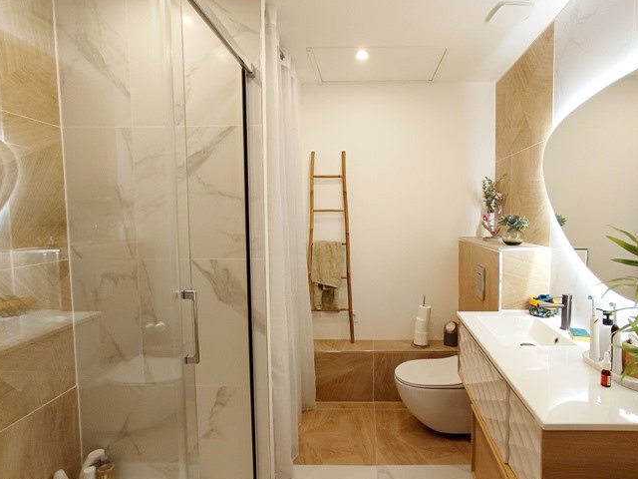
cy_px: 242
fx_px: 369
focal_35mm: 20
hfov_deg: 81.5
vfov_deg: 66.0
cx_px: 354
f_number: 2.2
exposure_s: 1/50
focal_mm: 1.65
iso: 147
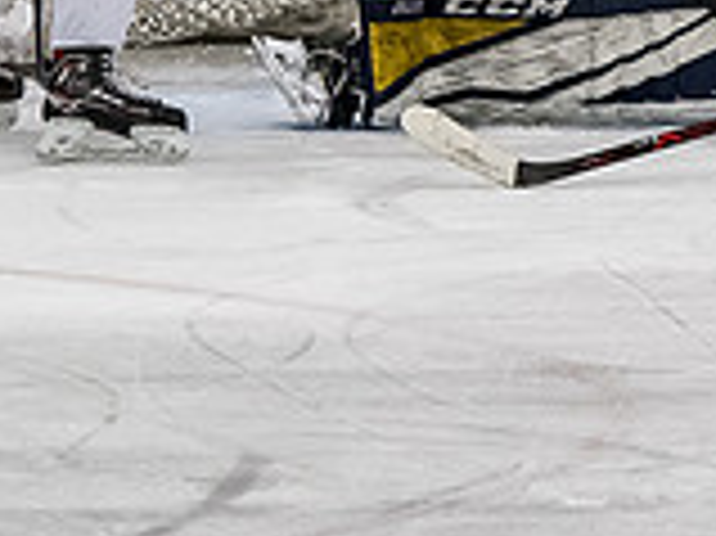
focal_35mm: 929
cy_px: -148
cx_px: 1403
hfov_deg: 2.1
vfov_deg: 1.6
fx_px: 19201
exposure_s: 1/800
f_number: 3.2
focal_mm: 130
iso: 1600
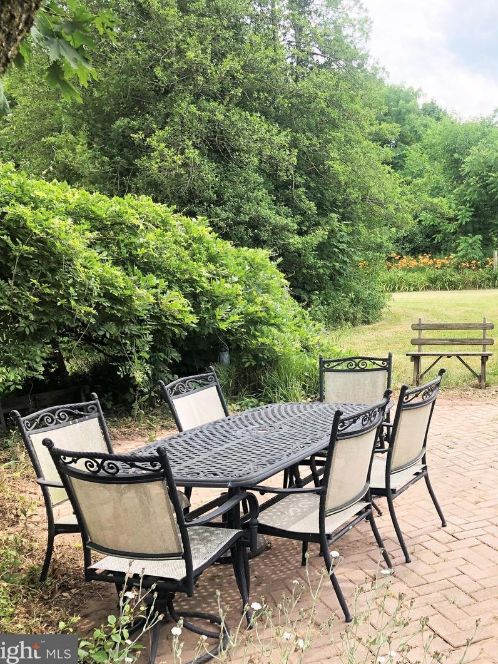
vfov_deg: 49.0
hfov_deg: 36.1
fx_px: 729
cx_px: 419
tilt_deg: -7.0
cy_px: 332
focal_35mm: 38
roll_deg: +1.4
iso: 20
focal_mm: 3.99
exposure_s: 1/415
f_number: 1.8
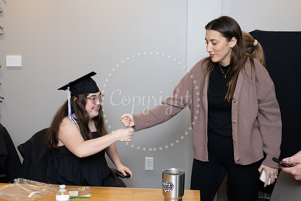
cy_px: 100
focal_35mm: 44
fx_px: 368
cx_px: 150
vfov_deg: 30.5
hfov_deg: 44.5
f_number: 5
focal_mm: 44
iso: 1000
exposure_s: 1/125
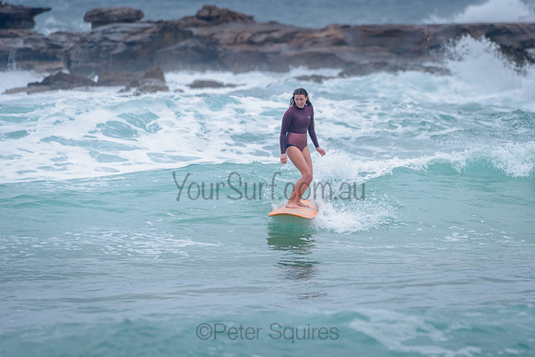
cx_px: 328
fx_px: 9115
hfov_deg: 3.4
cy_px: 158
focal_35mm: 613
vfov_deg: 2.2
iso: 360
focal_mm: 500
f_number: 5.6
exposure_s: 1/800
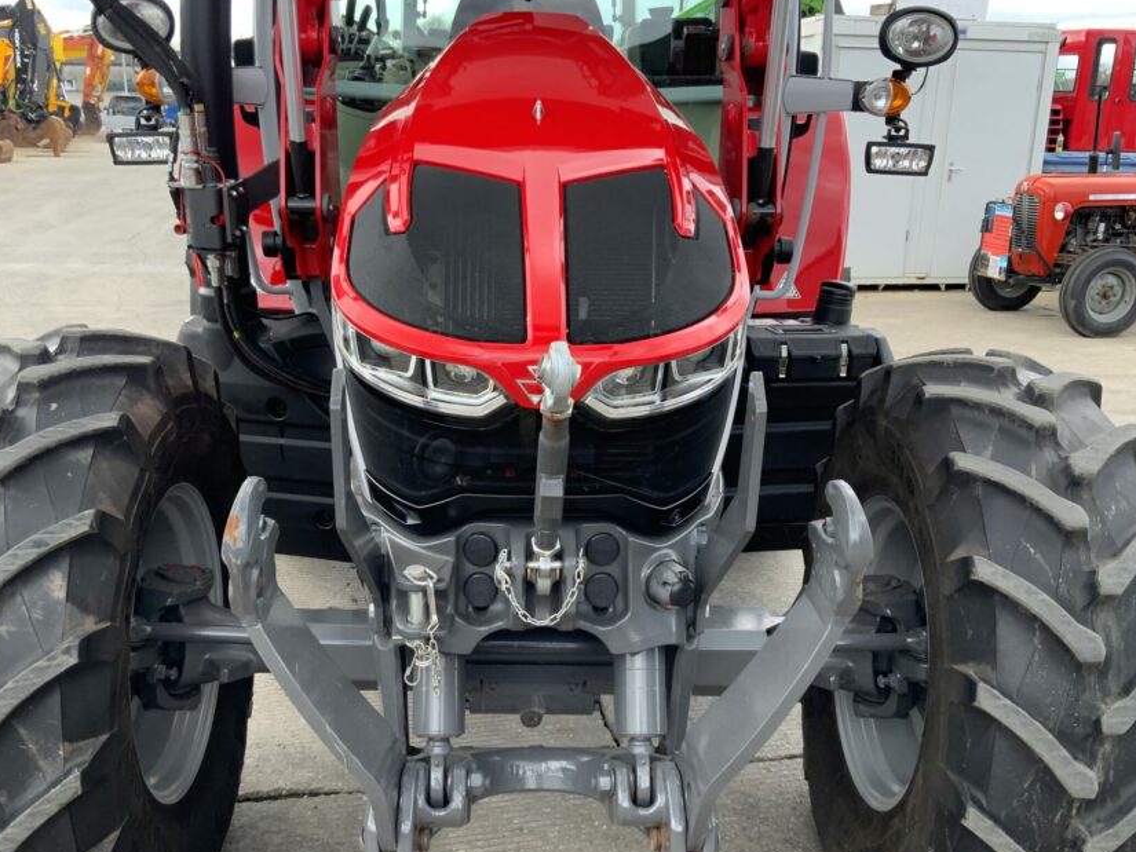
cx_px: 541
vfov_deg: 39.6
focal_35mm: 36
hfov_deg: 51.3
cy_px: 497
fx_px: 1182
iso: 16
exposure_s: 1/122
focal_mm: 3
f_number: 1.8
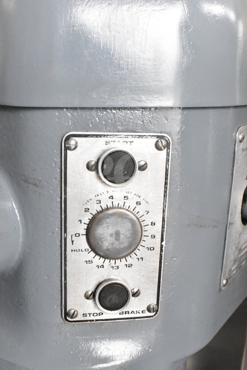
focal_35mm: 40
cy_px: 185
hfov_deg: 33.0
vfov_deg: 47.9
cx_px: 124
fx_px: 417
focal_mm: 27
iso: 6400
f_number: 9
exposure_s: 1/320
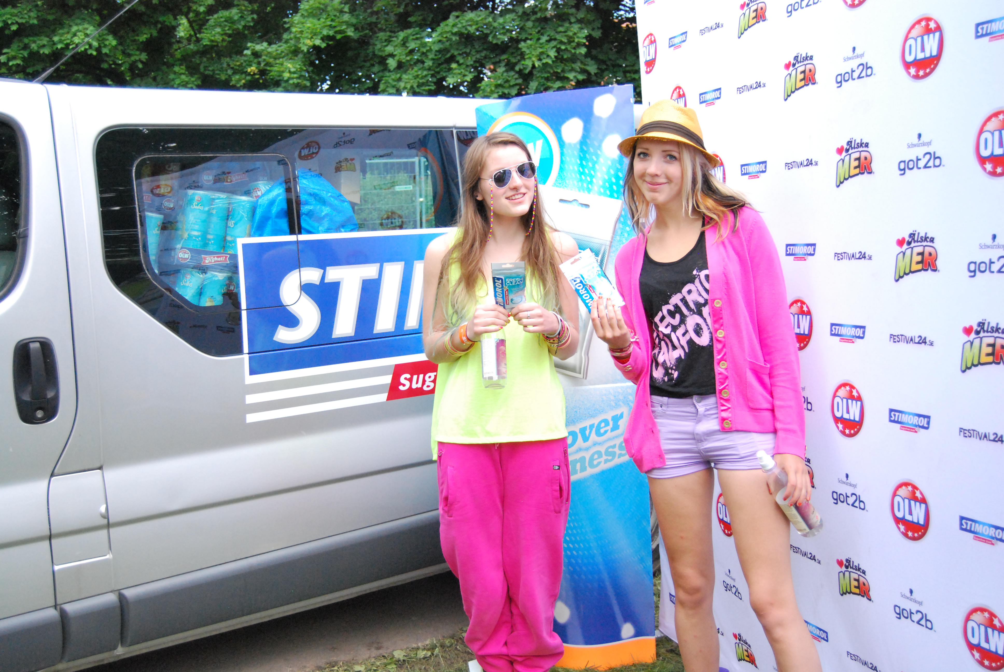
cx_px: 502
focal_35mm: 39
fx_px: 1089
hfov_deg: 49.5
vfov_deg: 34.3
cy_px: 336
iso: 1600
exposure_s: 1/2000
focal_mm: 26
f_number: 4
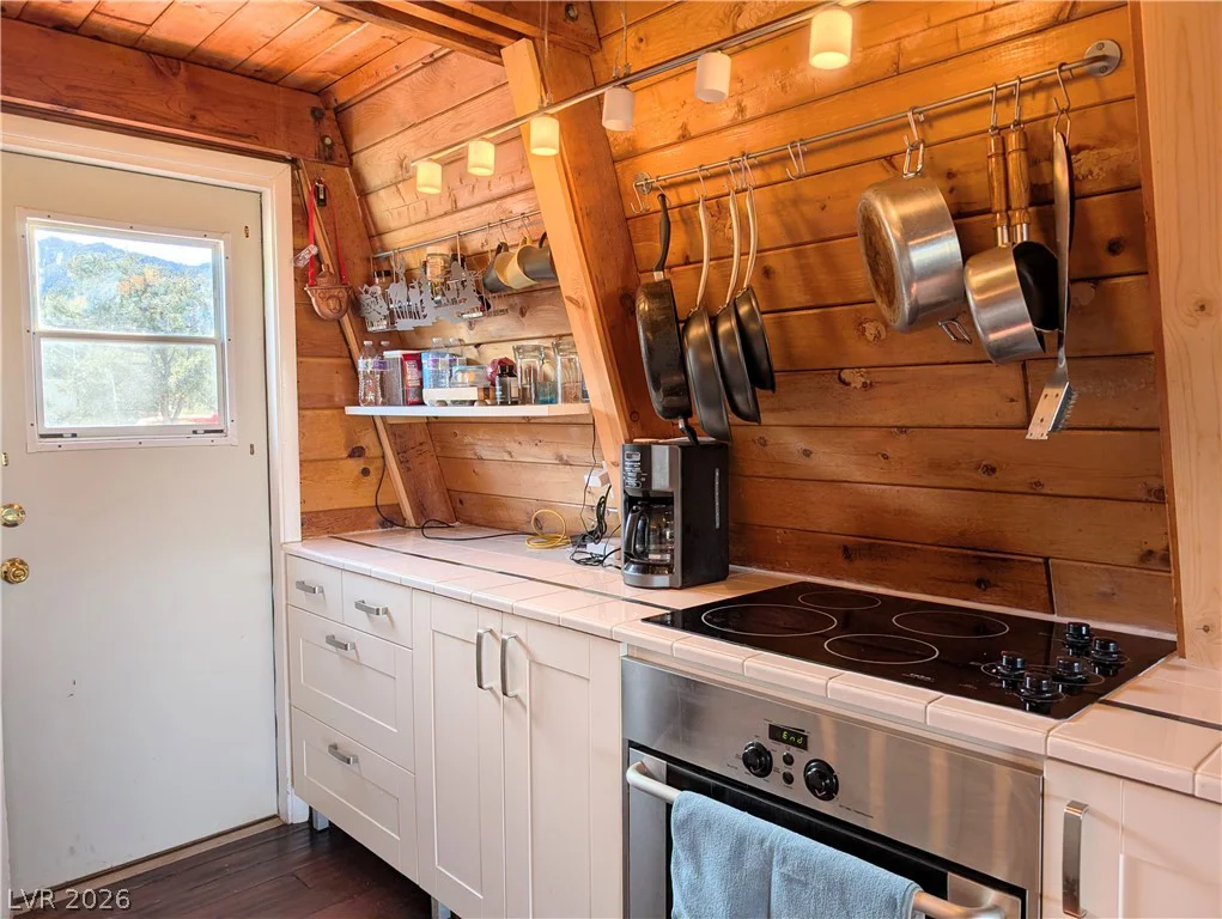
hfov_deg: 71.5
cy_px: 460
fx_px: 848
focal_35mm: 24
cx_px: 611
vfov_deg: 56.9
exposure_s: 1/628
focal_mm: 6.9
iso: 37
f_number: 1.68
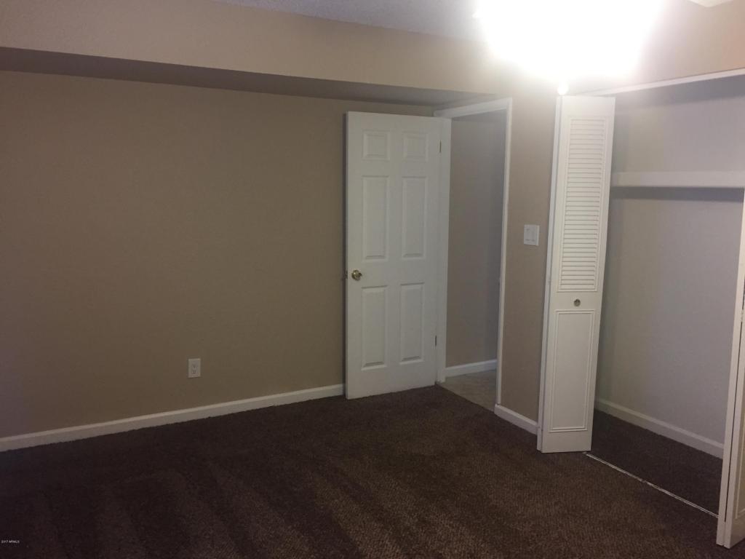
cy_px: 280
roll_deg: -0.9
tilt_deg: -8.3
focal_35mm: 29
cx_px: 372
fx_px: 624
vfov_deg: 48.2
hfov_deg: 61.7
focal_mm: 4.15
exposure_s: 1/30
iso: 125
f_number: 2.2
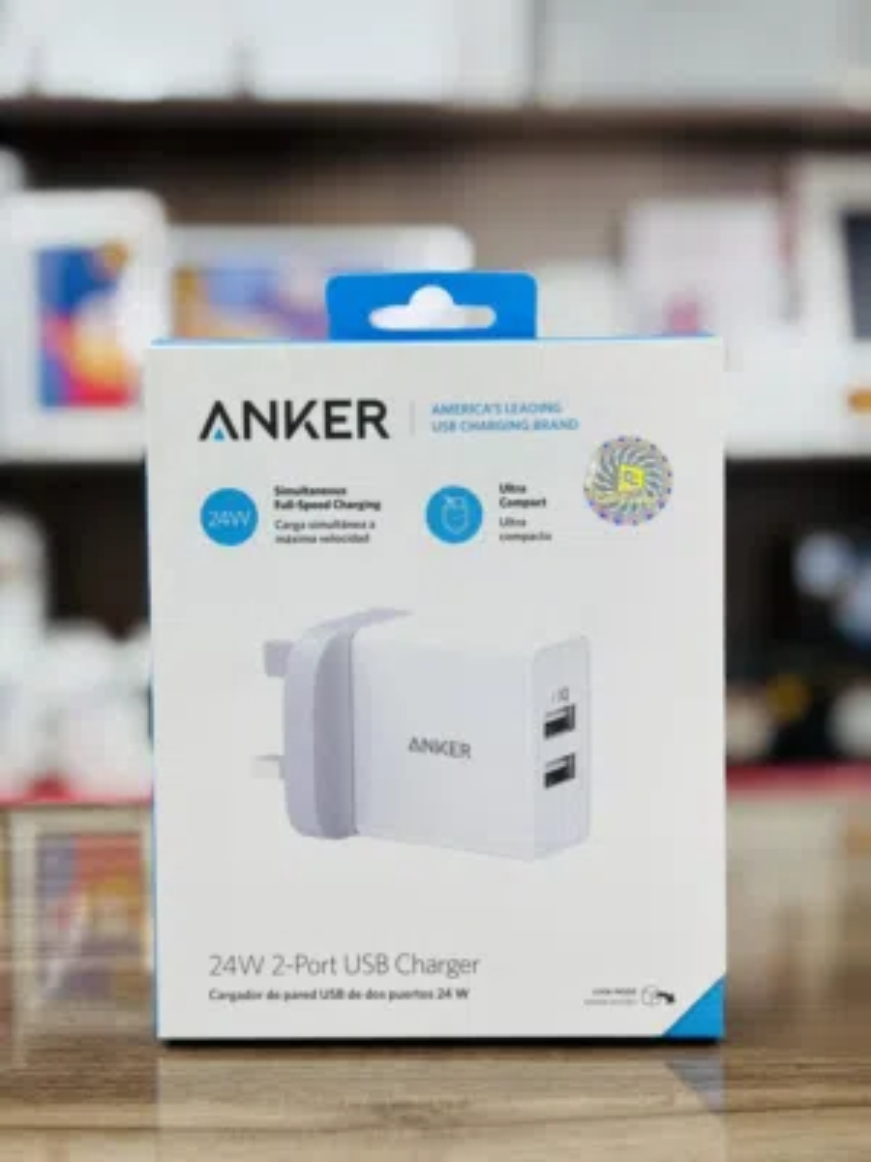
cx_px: 436
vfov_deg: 36.8
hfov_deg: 28.0
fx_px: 1745
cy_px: 581
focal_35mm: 52
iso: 40
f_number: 1.6
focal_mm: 5.96
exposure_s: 1/100
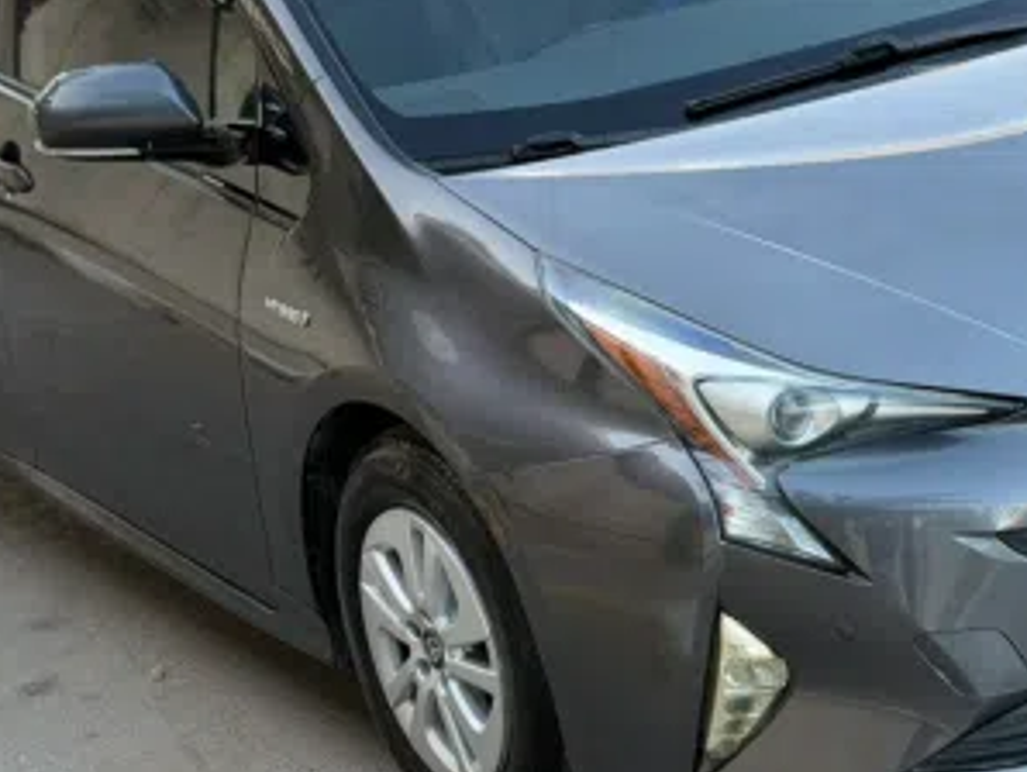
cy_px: 241
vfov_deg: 14.4
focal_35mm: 103
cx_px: 638
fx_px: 3058
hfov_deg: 19.0
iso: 80
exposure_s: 1/121
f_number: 1.78
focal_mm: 6.76
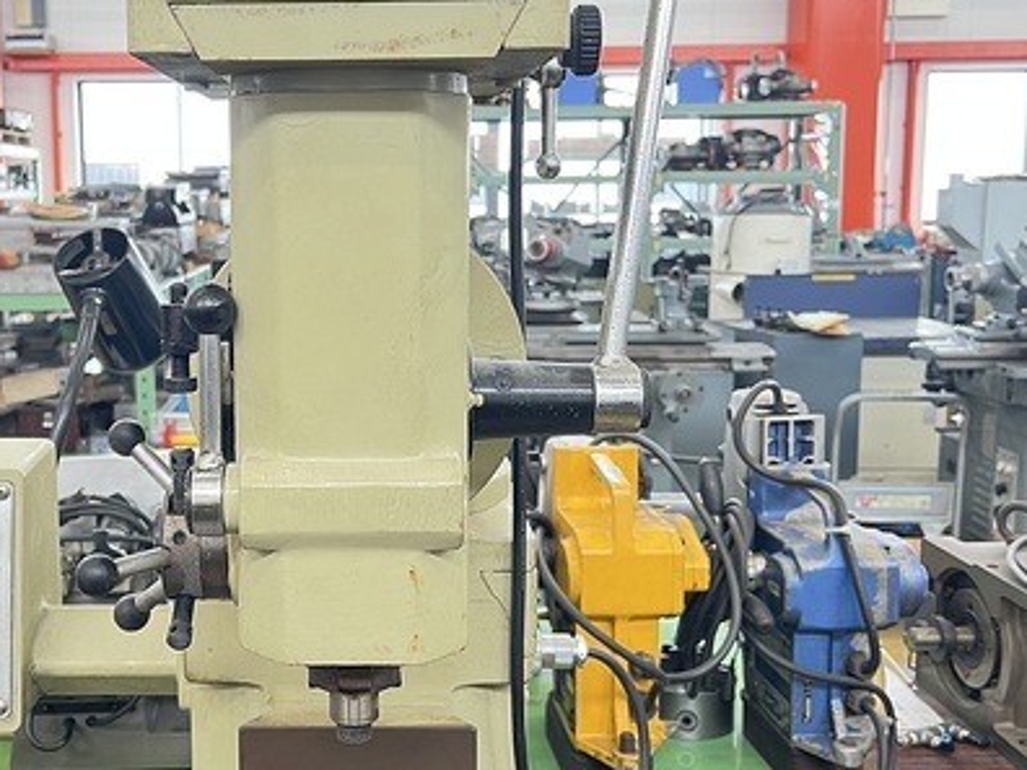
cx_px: 340
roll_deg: +0.7
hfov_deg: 44.1
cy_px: 355
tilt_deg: -8.1
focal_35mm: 42
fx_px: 1246
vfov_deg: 34.3
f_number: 1.5
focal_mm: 5.7
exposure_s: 1/92
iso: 125
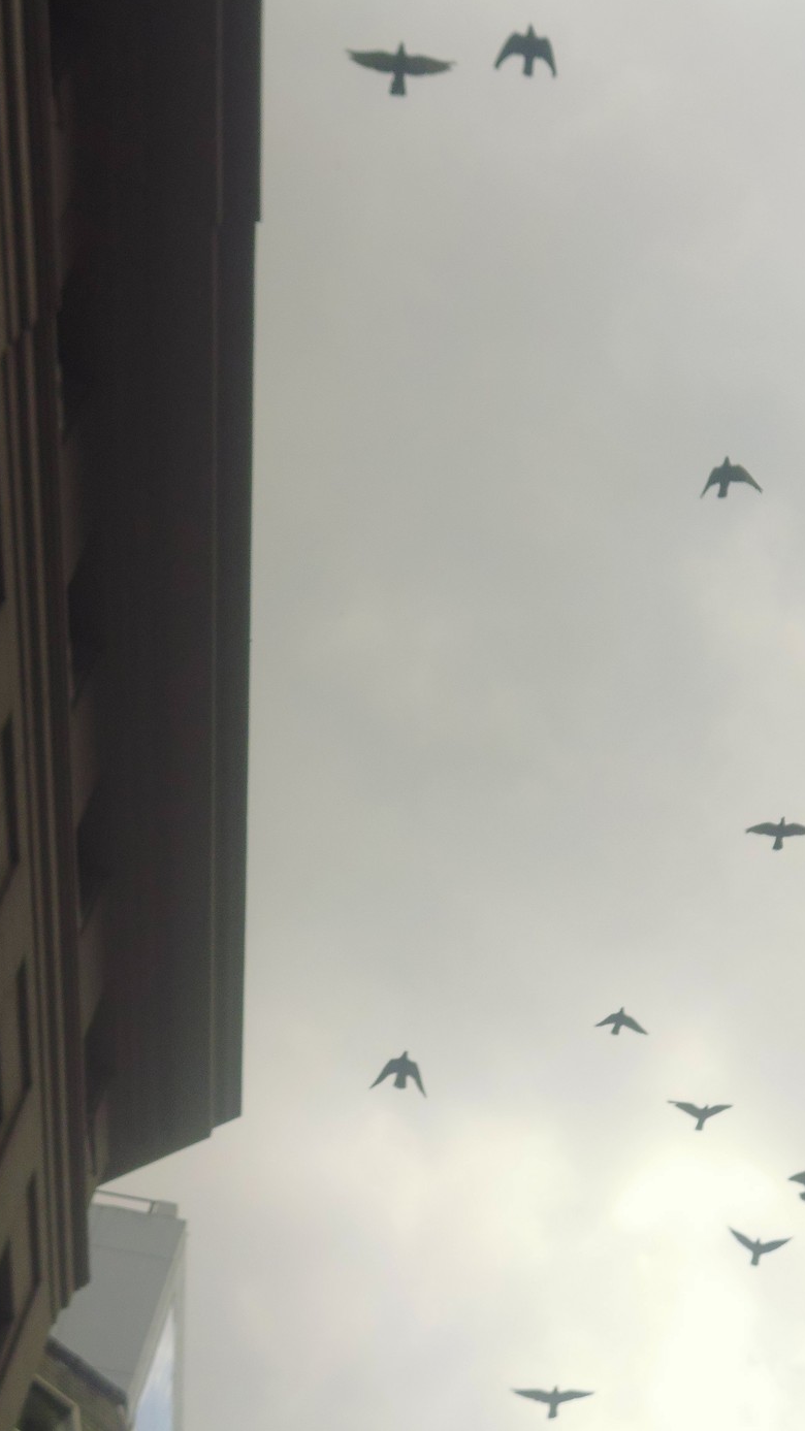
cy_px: 710
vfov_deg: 24.2
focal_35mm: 88
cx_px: 493
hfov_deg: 13.7
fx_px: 3340
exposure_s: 1/500
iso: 160
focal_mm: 14.3
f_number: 5.3
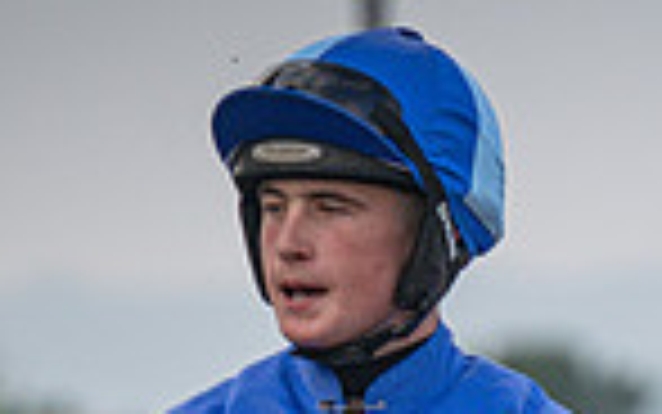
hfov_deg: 2.2
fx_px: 17020
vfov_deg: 1.4
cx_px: 861
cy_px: 821
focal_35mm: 943
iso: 400
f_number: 4
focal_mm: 170
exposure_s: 1/1250
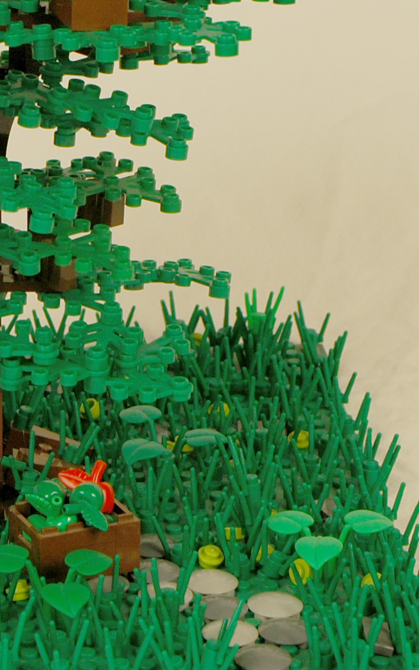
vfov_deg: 14.8
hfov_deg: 9.2
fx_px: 2576
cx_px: -55
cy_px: 268
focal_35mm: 141
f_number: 9
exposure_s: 1/100
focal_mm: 38
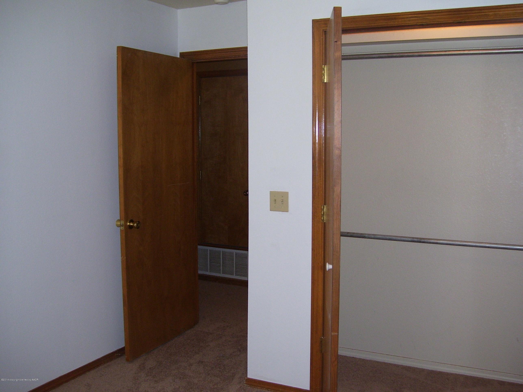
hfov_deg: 50.1
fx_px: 559
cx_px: 262
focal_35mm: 37
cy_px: 196
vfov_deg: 38.7
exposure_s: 1/60
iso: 125
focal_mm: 6
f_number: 2.7
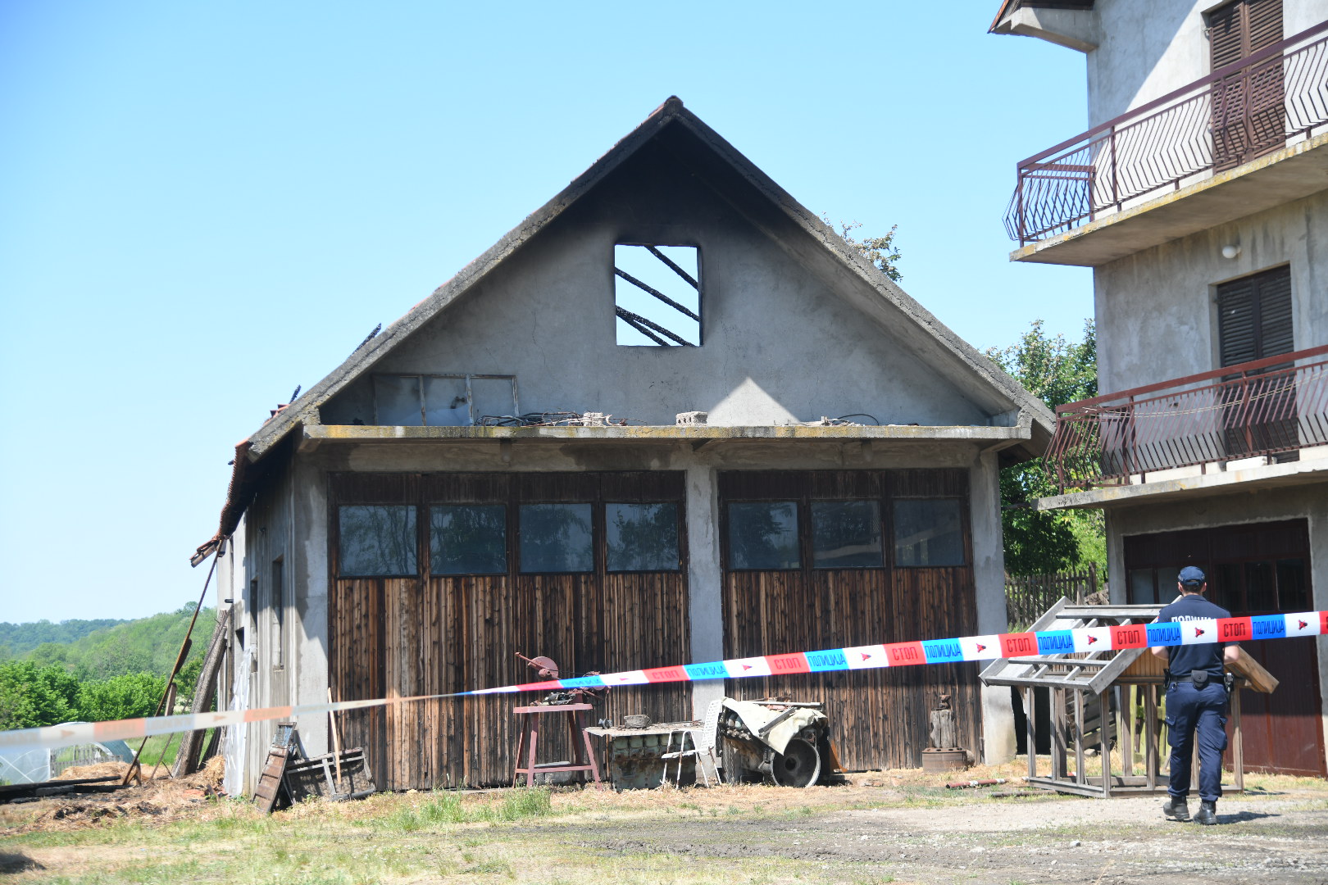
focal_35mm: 58
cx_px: 664
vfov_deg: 23.4
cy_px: 442
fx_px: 2139
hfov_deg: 34.5
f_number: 4
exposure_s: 1/800
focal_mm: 58
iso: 200
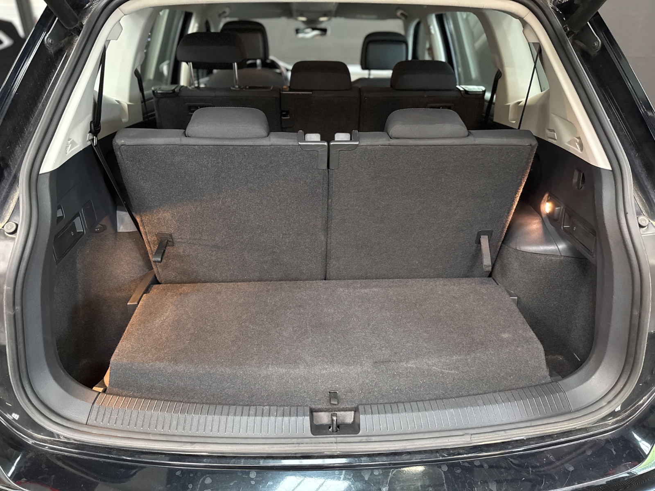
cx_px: 328
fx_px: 454
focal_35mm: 24
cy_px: 246
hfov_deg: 71.6
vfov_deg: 56.8
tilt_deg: -26.1
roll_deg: -1.0
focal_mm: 6.76
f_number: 1.78
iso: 800
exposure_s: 1/33
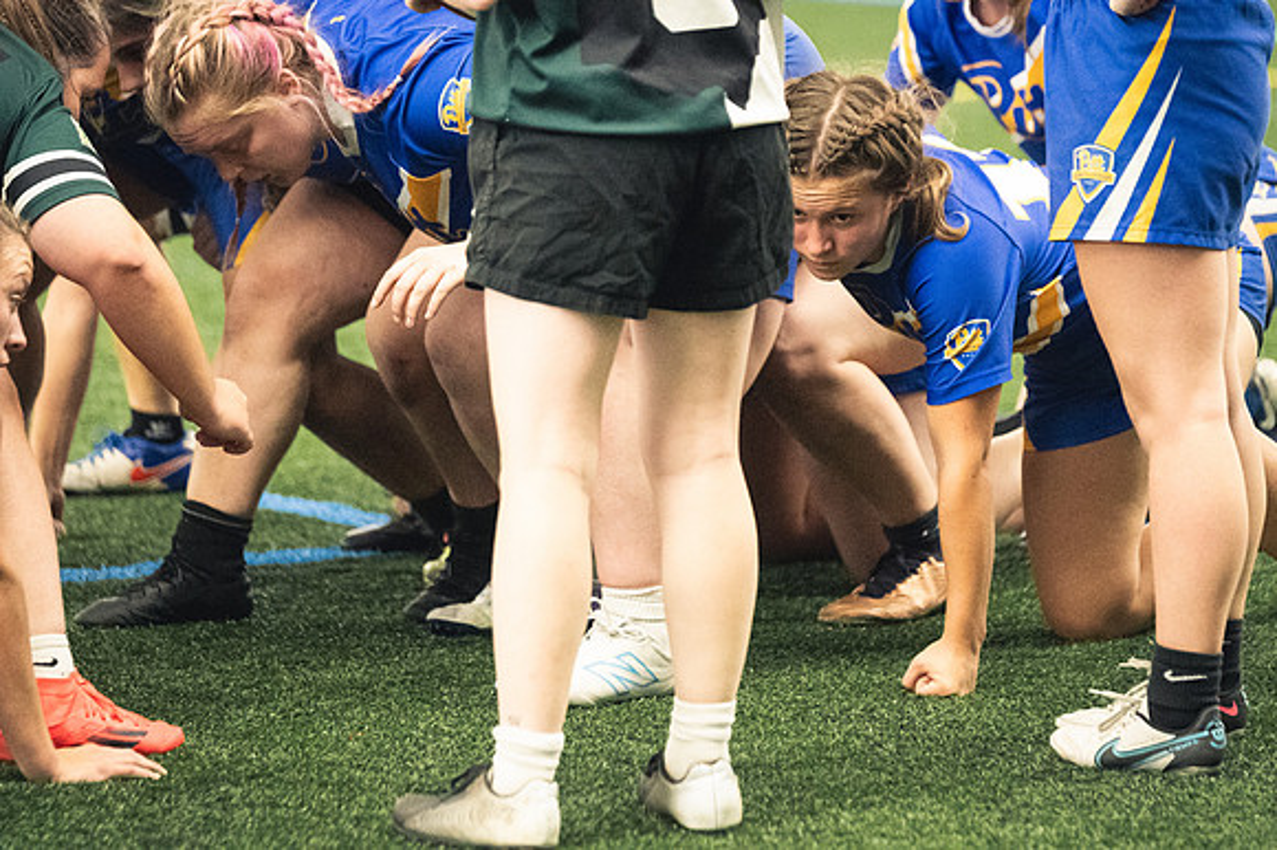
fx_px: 8508
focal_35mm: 240
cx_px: 638
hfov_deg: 8.6
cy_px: 425
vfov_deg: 5.7
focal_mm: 160
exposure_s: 1/320
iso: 12800
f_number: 2.8
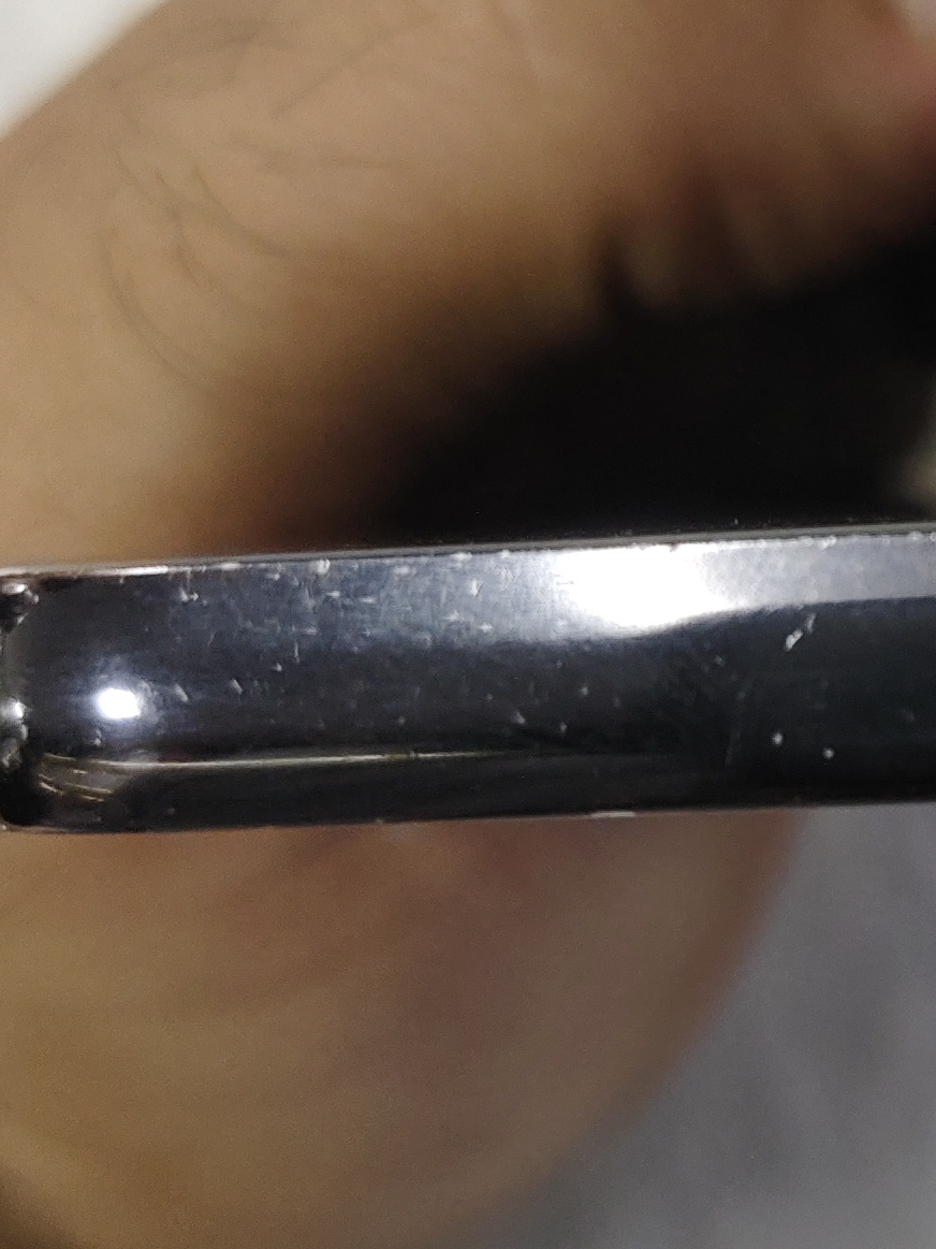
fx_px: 2921
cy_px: 645
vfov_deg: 24.1
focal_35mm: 81
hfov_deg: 16.9
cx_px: 1308
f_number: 1.88
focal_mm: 5.56
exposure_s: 1/100
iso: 183
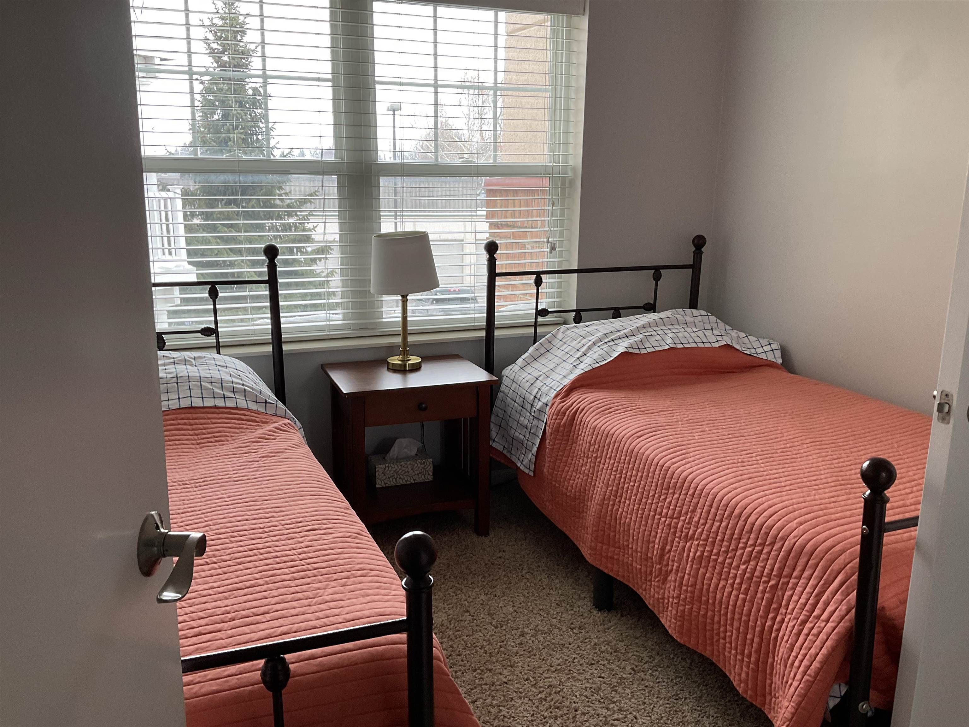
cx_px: 484
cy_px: 364
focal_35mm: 29
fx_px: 812
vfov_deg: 48.2
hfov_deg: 61.7
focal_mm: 3
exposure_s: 1/60
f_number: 1.8
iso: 40
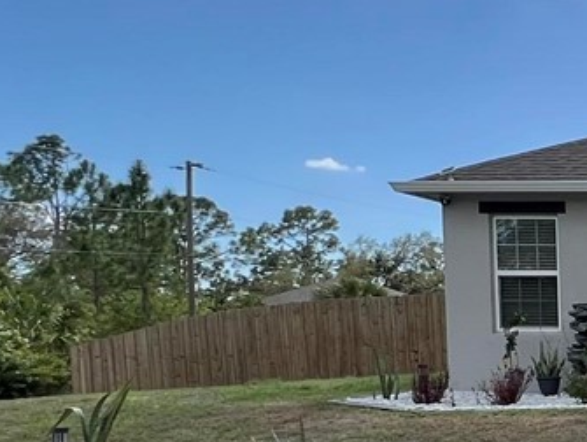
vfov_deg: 22.8
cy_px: 433
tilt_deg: -5.7
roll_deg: +0.6
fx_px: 1052
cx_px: 1004
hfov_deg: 22.0
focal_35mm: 62
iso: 32
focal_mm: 1.57
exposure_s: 1/1064
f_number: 1.8
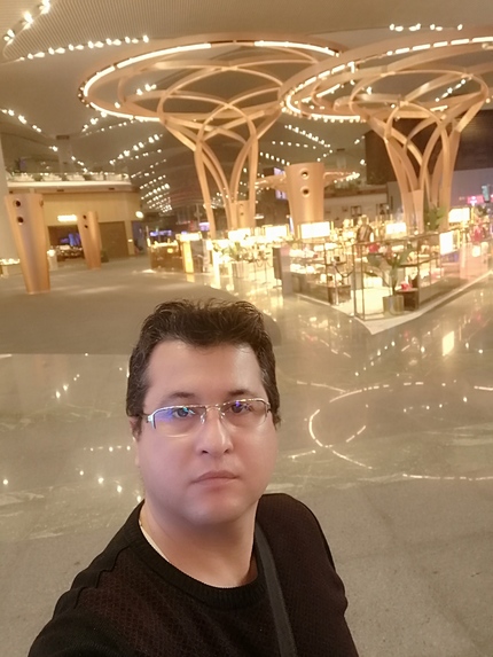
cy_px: 328
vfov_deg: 67.3
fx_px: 494
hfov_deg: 53.1
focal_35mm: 26
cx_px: 246
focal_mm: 3.6
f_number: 2
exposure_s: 1/33.3
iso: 125
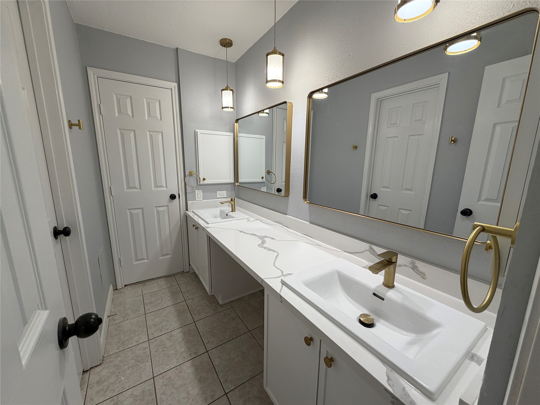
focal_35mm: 14
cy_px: 202
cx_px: 270
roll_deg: -0.2
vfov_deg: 85.7
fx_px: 218
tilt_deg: -11.6
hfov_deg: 102.1
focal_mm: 2.22
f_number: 2.2
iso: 80
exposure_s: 1/120
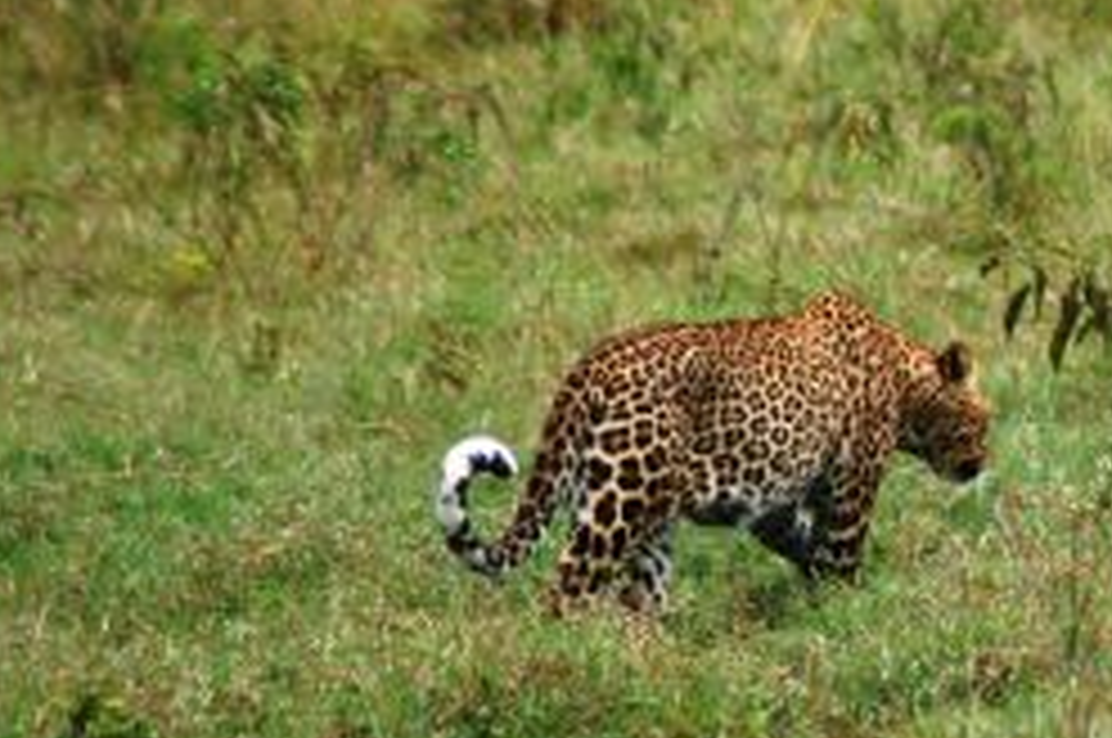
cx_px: 1220
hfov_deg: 1.9
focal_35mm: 1093
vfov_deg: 1.3
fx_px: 33717
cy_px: 410
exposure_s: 1/500
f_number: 5.6
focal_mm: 300
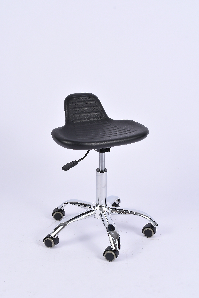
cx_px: 100
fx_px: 497
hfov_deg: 22.6
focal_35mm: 60
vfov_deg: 33.4
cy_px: 149
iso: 100
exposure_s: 1/100
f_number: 11
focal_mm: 40
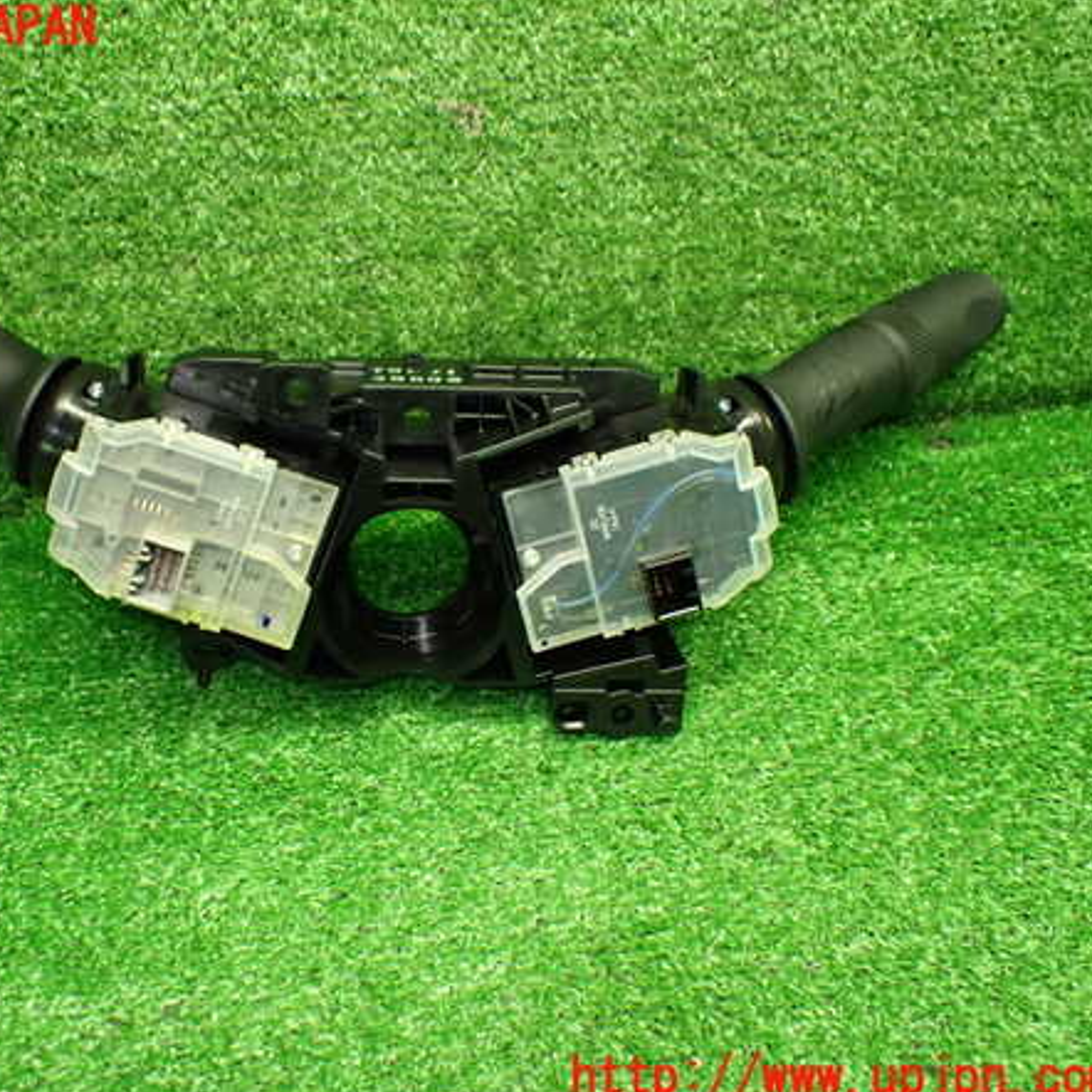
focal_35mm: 36
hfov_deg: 45.5
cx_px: 388
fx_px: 1285
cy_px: 553
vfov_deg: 46.0
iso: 800
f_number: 2.3
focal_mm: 5.4
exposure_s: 1/80
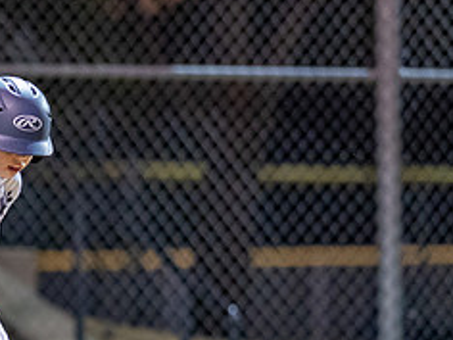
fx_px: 7263
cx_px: 4
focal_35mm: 555
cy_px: 257
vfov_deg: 2.7
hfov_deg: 3.6
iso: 2500
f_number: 1.8
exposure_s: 1/1000
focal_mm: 135
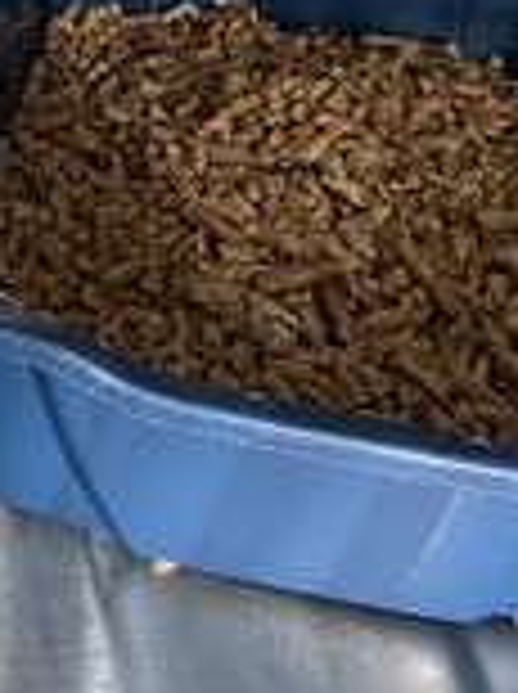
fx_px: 1421
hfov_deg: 19.5
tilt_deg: -29.4
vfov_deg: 26.5
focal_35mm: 71
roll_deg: -5.5
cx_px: -97
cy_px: 68
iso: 500
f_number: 1.5
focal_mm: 5.7
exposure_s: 1/47
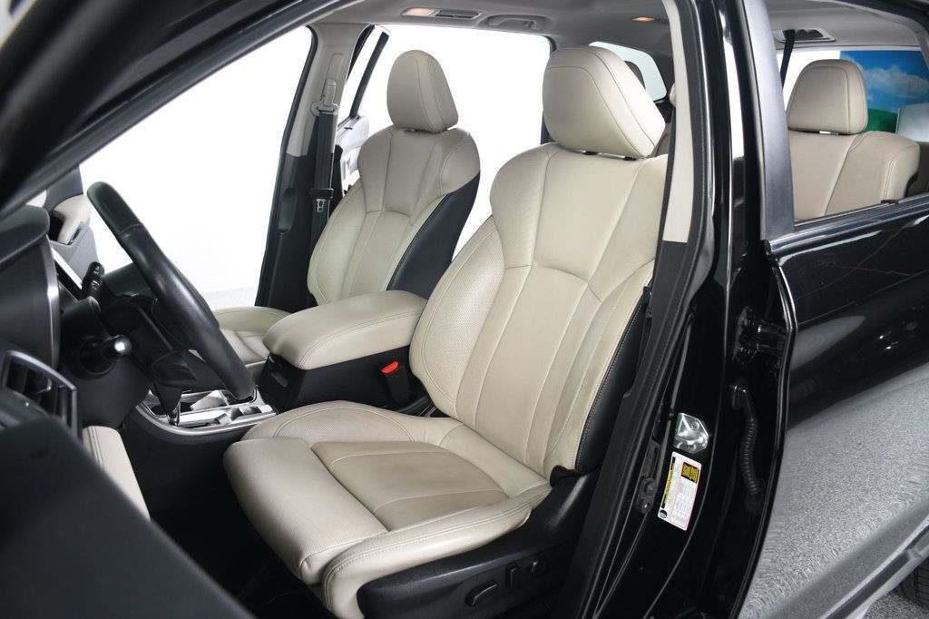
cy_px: 310
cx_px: 464
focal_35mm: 27
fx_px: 696
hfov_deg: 67.4
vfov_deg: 47.9
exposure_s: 1/160
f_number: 4
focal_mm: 18
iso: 100
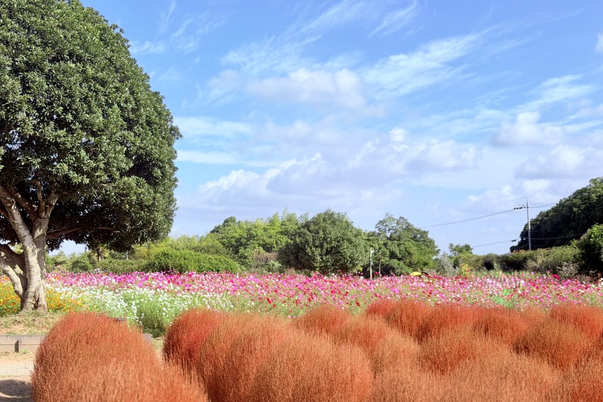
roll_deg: +0.1
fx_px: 854
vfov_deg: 26.5
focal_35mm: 51
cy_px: 218
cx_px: 297
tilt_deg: +3.3
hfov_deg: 38.9
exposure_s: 1/4878
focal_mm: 6.76
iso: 64
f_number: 1.78
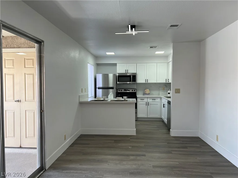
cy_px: 89
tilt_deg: -1.4
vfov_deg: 53.1
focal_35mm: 26
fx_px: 179
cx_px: 119
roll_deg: +0.4
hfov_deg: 67.3
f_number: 1.5
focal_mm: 5.7
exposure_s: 1/120
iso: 40
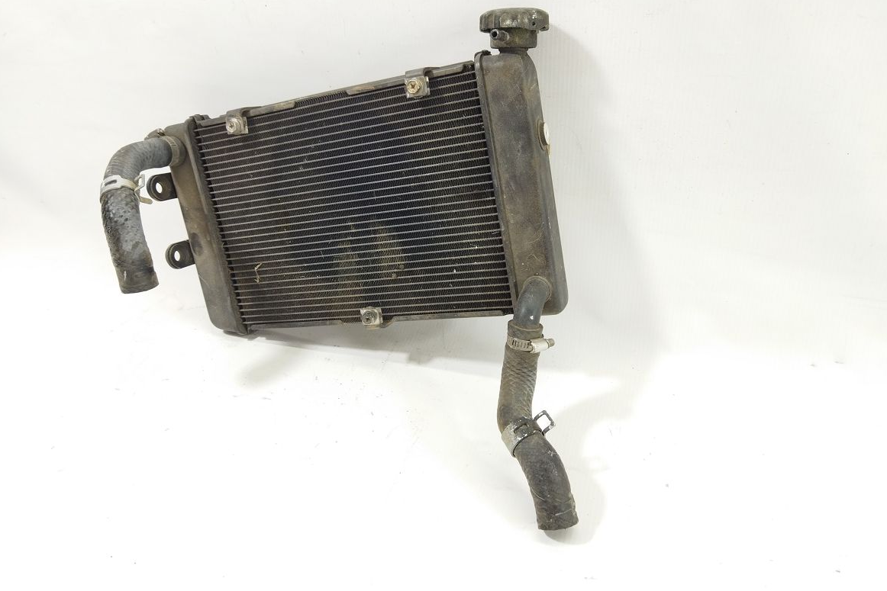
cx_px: 454
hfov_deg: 63.6
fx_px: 715
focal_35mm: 29
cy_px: 274
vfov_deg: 44.9
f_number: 1.79
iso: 104
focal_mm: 4.71
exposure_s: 1/50
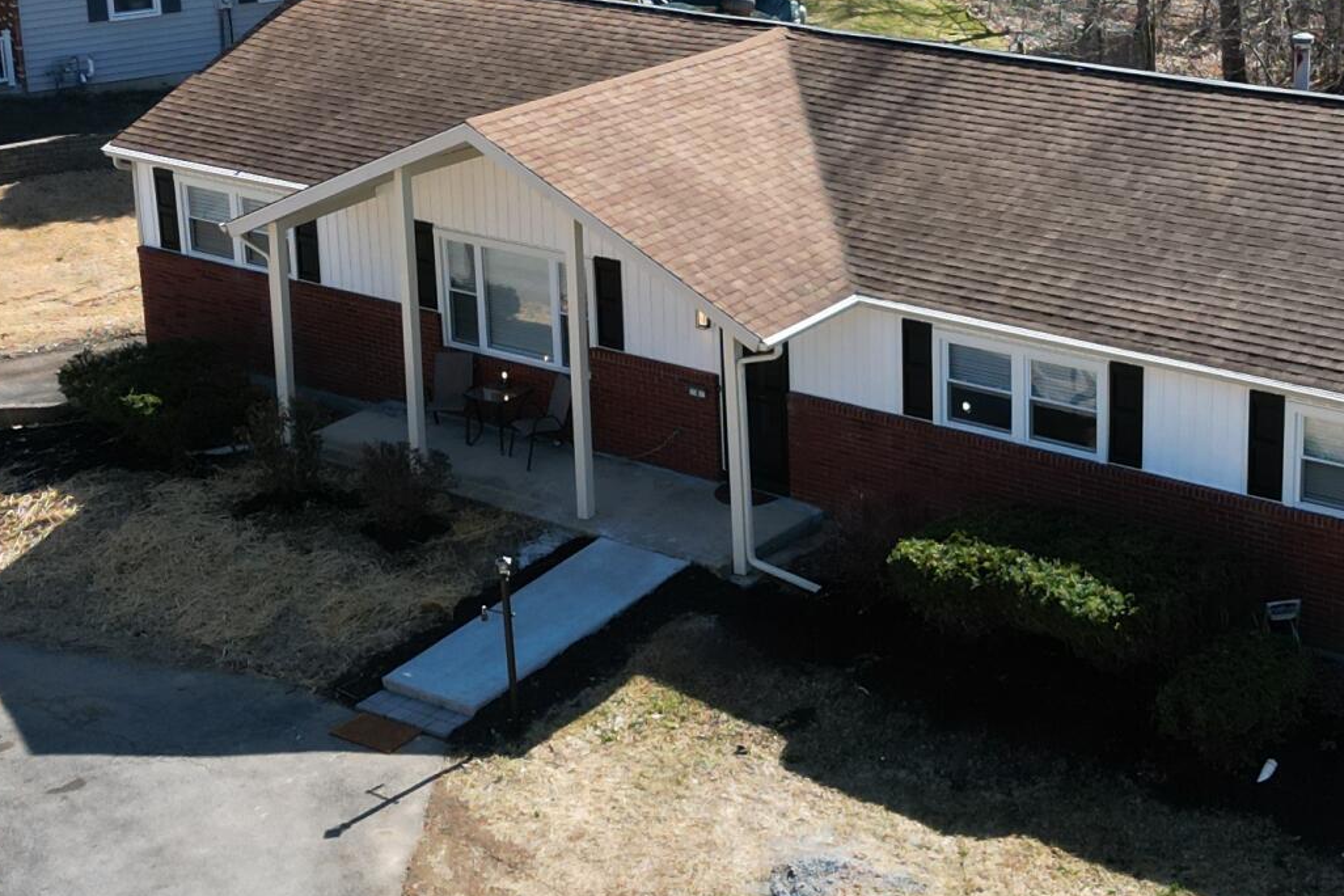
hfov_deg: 27.6
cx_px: 857
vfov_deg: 18.6
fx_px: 2725
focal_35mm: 73
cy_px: 287
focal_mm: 6.72
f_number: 1.7
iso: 200
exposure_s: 1/2500
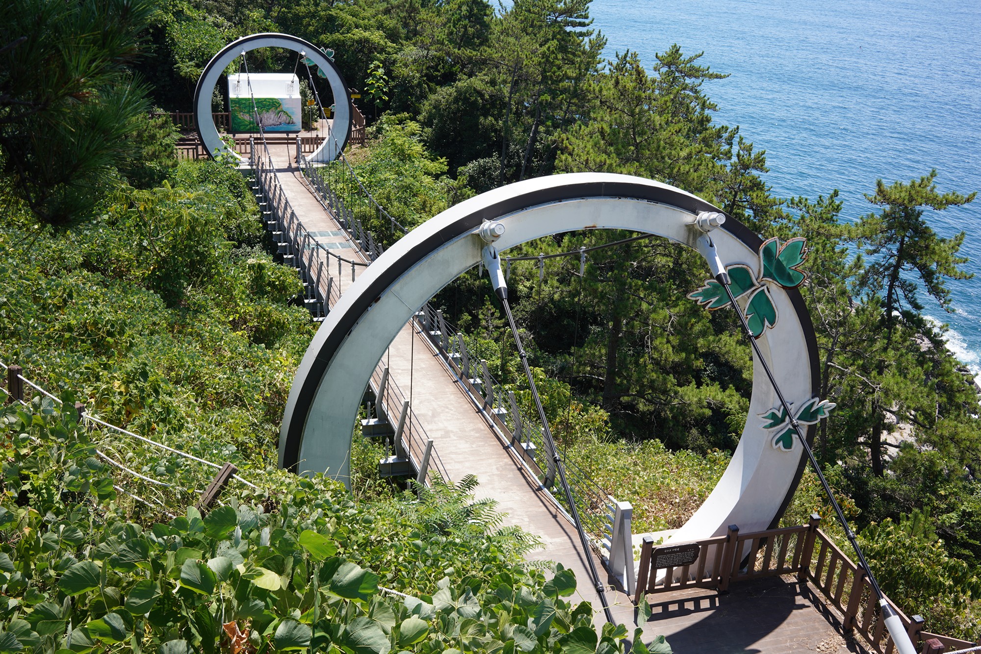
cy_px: 327
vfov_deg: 37.9
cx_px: 490
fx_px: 954
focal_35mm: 35
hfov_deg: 54.4
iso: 100
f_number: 9
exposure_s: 1/100
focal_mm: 35
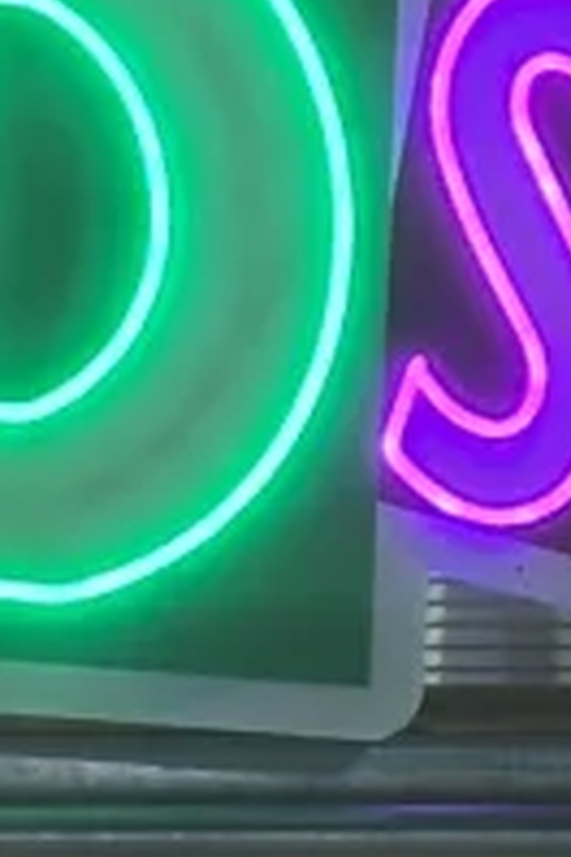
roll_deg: -0.3
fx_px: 8636
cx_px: -593
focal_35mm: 363
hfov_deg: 3.7
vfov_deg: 5.6
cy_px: 1281
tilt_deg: +0.1
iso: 40
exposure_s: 1/104
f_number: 1.78
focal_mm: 6.86
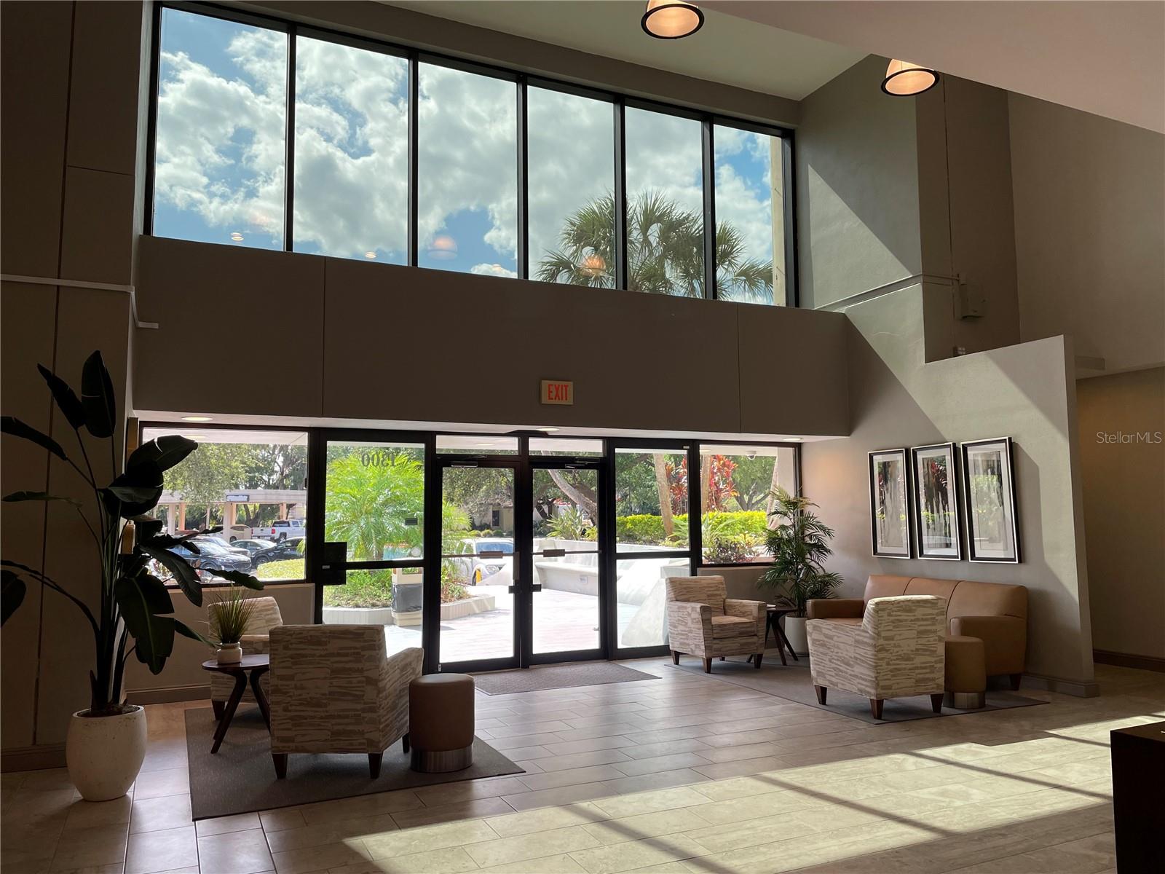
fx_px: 875
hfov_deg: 67.3
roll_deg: +1.4
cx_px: 582
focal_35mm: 26
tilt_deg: +5.2
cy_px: 437
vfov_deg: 53.1
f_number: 1.6
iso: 32
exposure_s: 1/401
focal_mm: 4.2
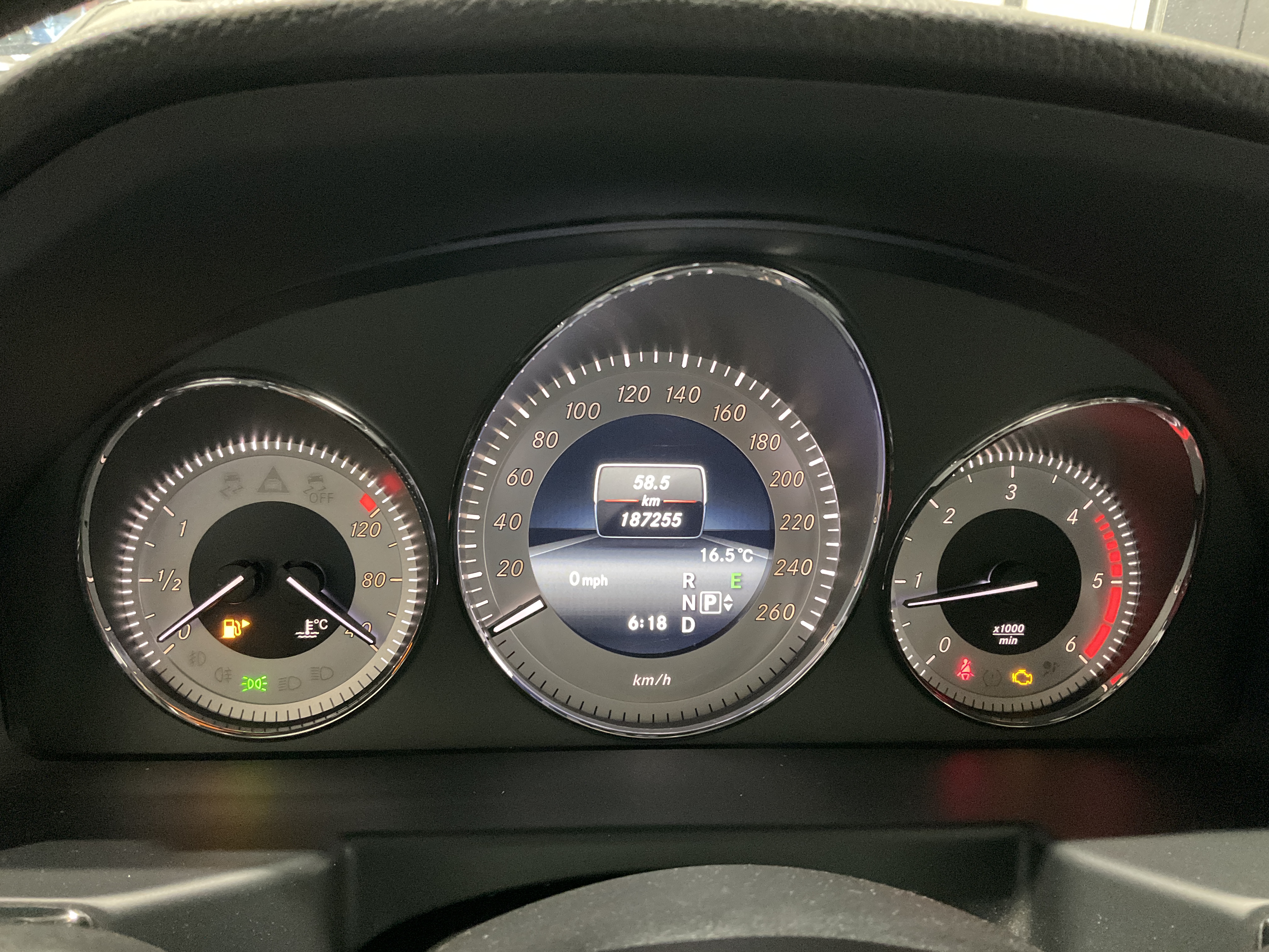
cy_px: 476
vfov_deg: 48.2
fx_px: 1063
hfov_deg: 61.7
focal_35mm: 29
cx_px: 634
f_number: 1.8
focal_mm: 3
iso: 500
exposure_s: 1/30
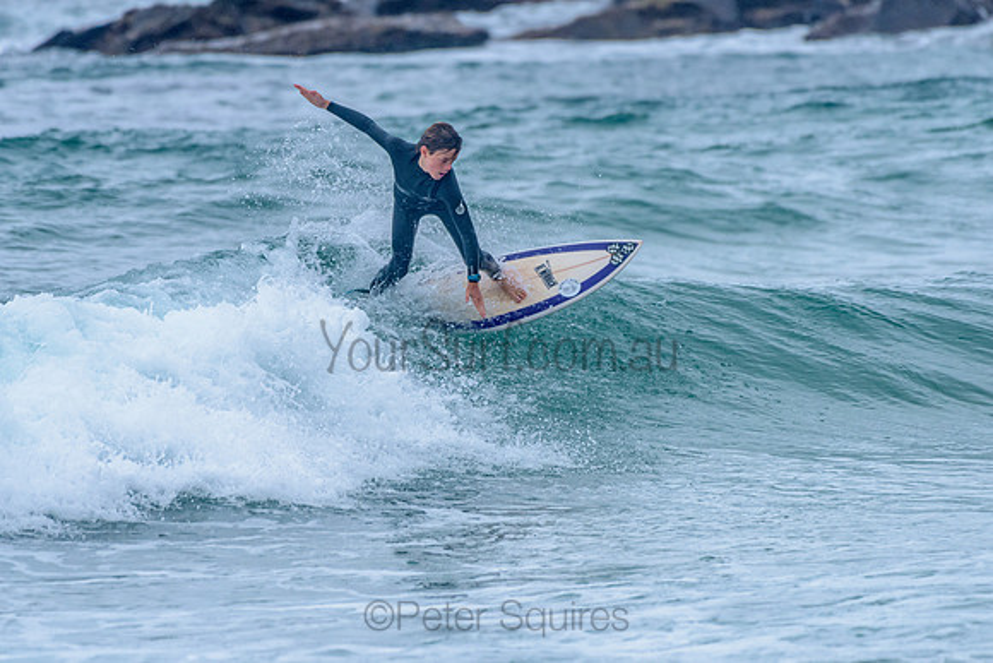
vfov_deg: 2.2
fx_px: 17319
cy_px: 295
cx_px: 441
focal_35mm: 628
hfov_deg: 3.3
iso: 800
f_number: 5.6
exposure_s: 1/2000
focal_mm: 500
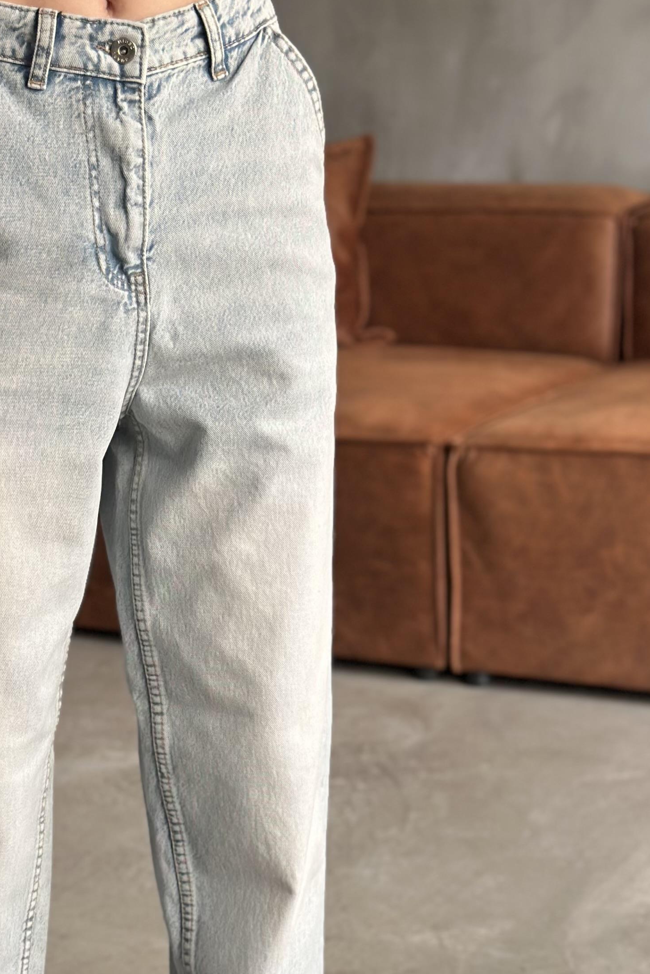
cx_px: 109
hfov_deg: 14.8
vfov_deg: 22.1
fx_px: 2491
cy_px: 646
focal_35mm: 92
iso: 125
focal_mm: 6.86
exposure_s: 1/121
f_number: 1.78
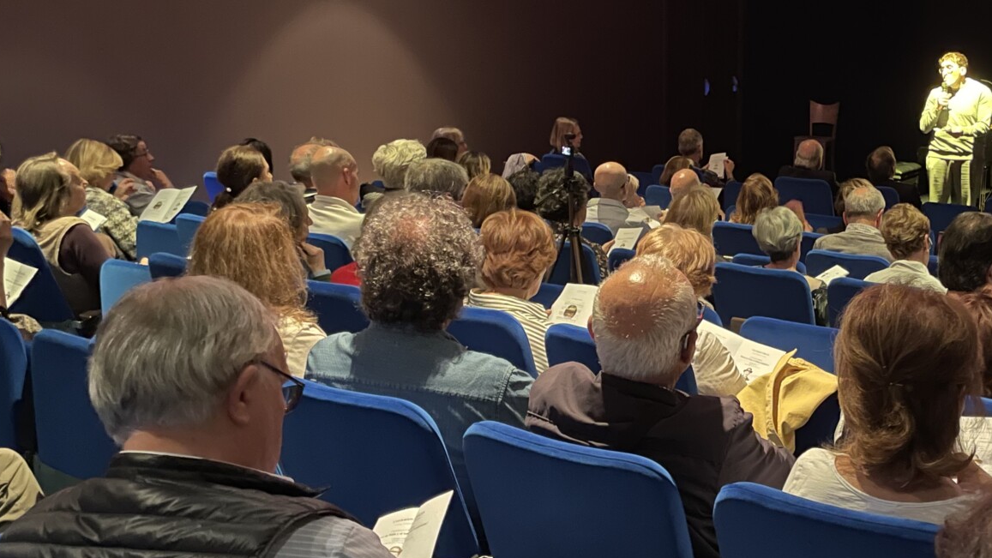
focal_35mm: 47
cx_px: 742
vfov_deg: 25.4
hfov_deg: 42.4
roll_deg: -0.9
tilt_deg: -13.8
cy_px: 315
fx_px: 1236
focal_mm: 4.2
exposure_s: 1/20
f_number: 1.6
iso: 1000
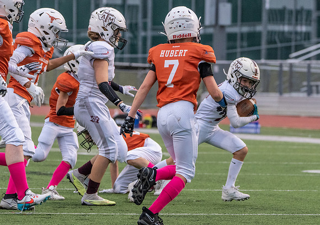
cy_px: 162
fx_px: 2961
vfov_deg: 4.4
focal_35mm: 327
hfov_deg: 6.2
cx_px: 144
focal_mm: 192
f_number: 5.6
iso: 3200
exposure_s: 1/1000
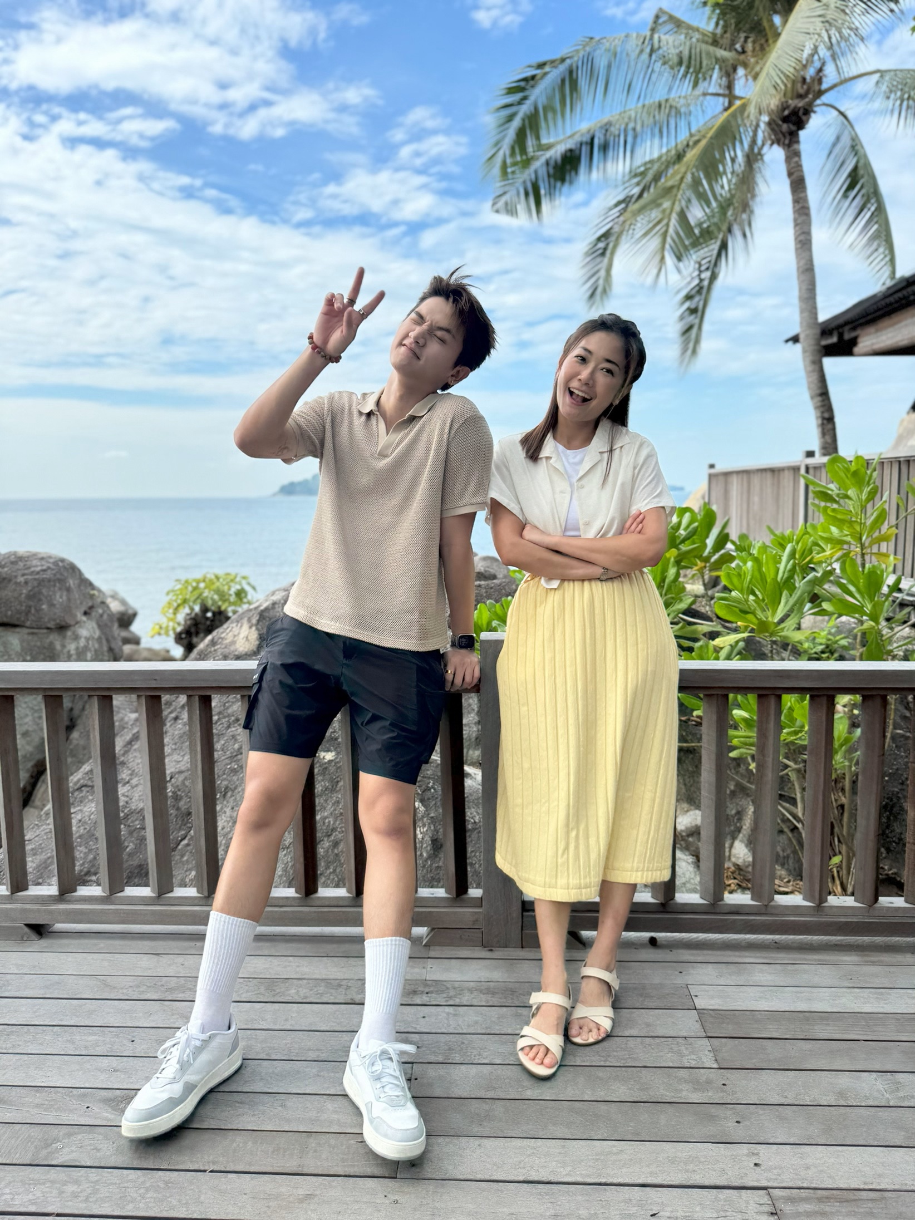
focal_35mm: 24
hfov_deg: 56.8
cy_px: 610
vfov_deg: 71.6
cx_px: 458
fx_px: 846
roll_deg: +1.2
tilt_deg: -4.9
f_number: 1.78
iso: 80
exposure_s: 1/3413
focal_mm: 6.76
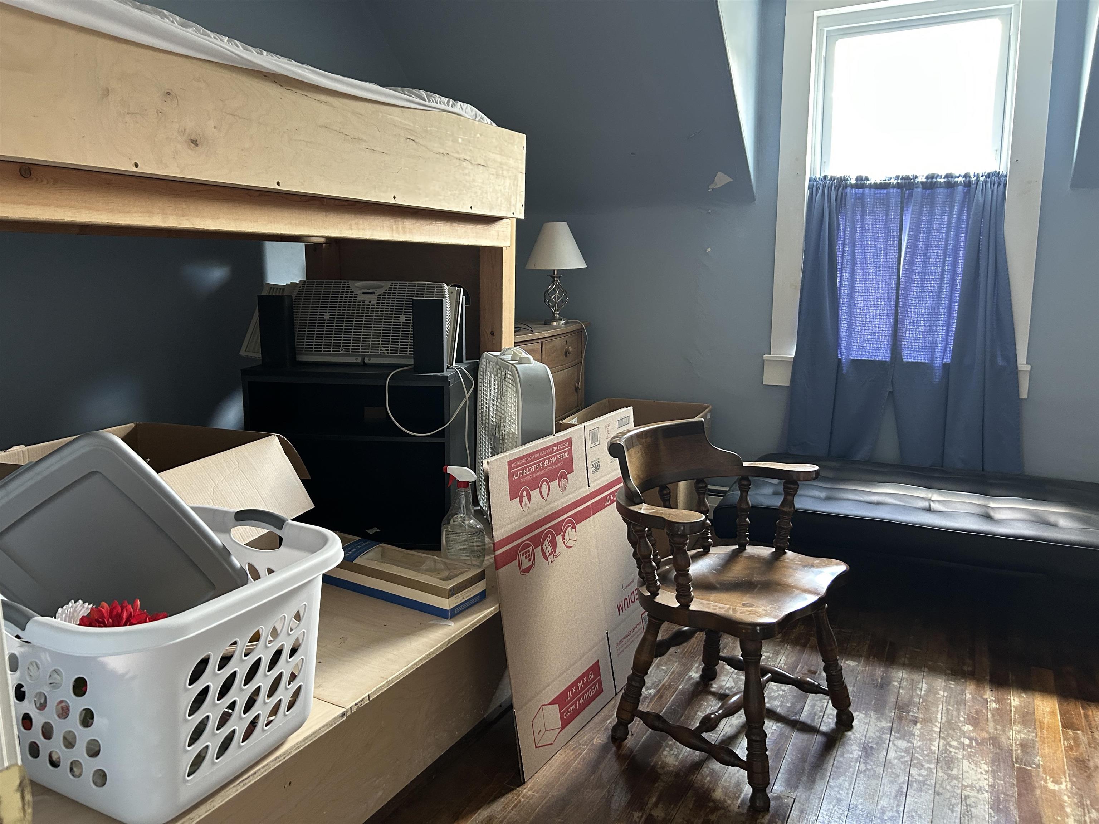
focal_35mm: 26
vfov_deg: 53.1
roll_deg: +1.0
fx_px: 825
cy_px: 412
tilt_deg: -8.8
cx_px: 550
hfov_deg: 67.3
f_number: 1.5
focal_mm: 5.7
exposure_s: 1/60
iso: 250
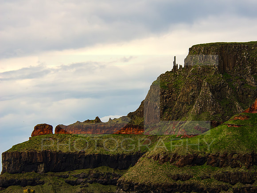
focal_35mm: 163
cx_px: 146
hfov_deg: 12.1
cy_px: 96
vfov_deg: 9.1
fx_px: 1210
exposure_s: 1/320
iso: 500
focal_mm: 100
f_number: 18
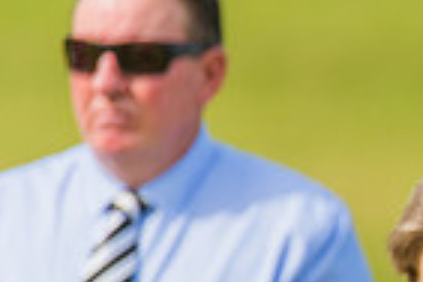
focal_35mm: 2469
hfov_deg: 0.8
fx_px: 29008
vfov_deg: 0.6
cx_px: 849
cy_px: 350
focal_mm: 600
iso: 640
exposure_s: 1/1000
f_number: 6.3
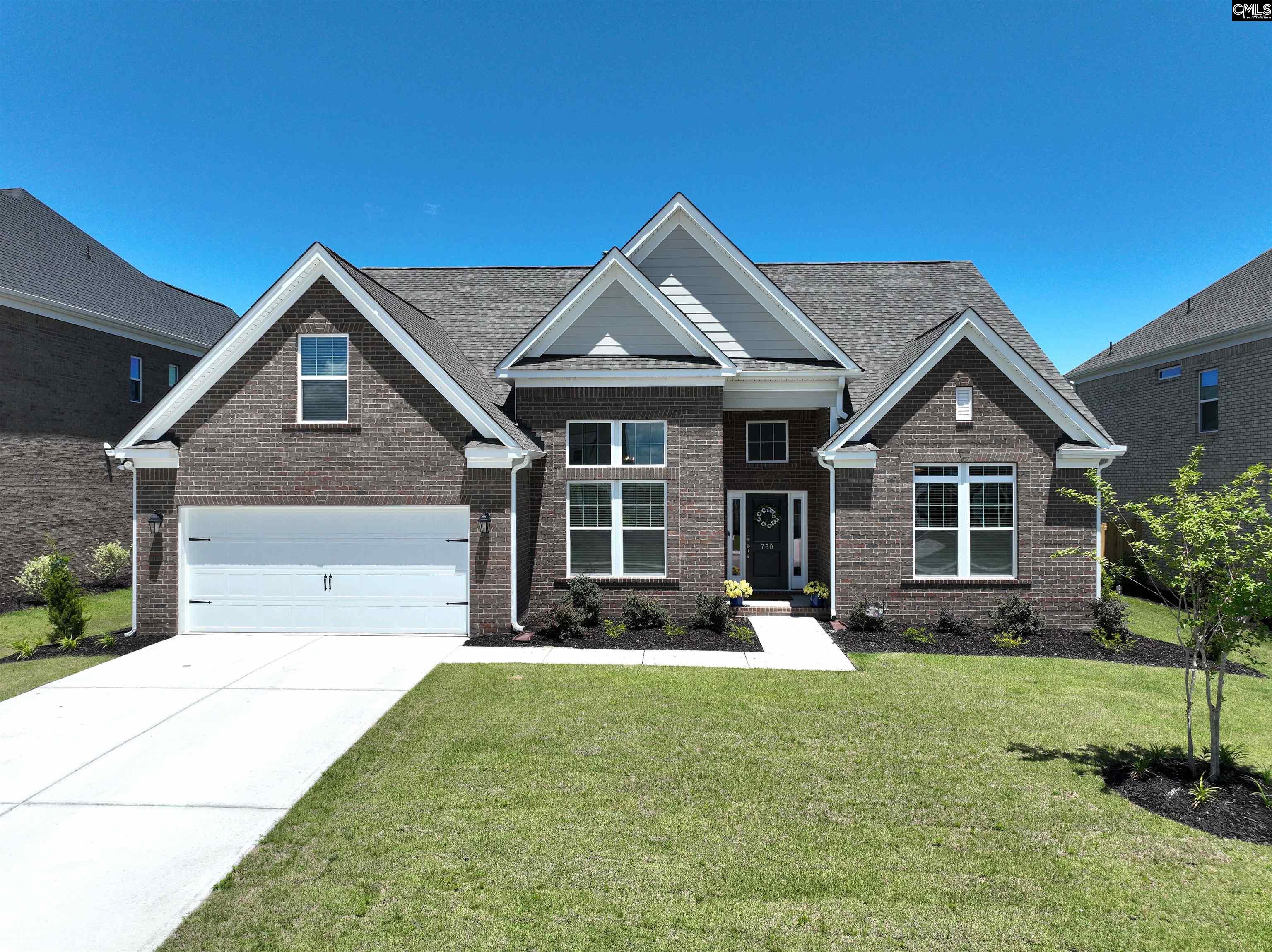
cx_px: 636
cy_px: 476
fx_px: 881
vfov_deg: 56.8
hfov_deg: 71.6
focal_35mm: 24
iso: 130
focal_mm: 12.29
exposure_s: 1/3200
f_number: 2.8
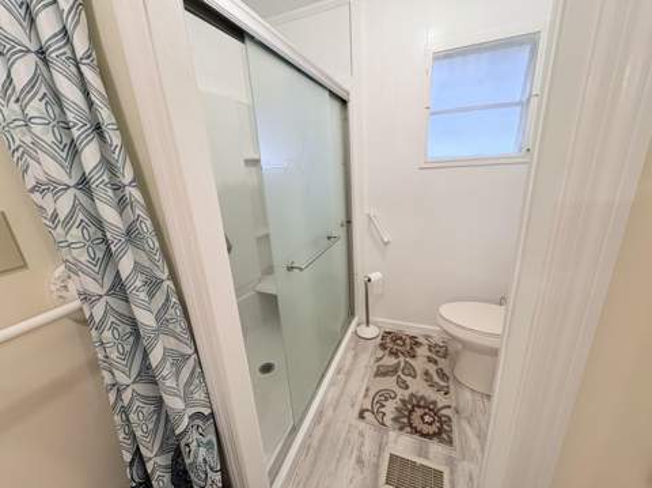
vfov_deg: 85.6
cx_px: 326
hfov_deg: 102.1
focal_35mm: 14
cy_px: 244
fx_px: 263
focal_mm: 2.22
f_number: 2.2
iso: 160
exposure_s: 1/60
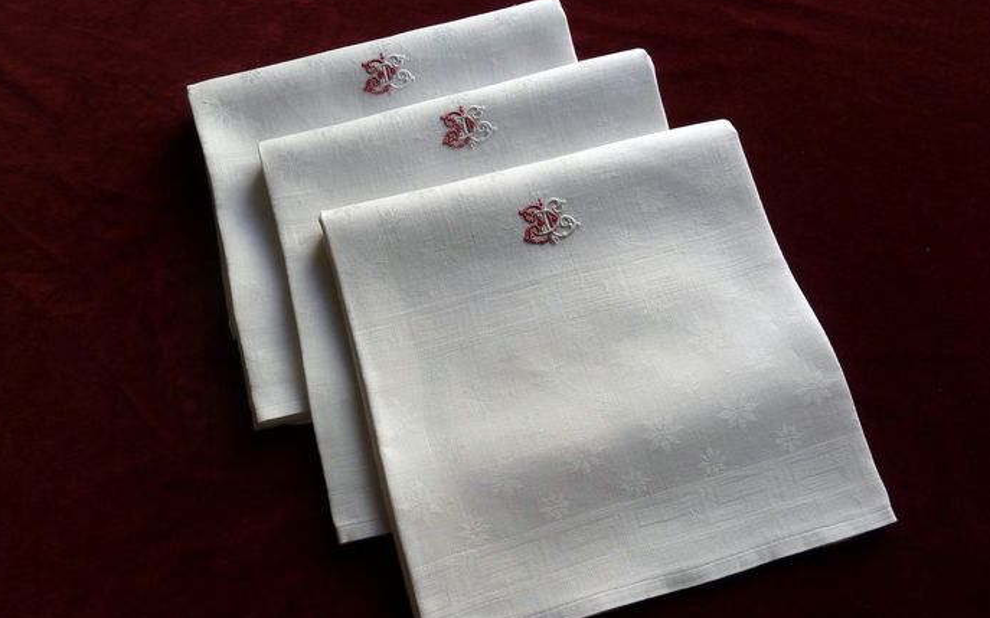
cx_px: 490
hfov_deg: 68.4
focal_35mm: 27
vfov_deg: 46.0
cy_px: 322
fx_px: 728
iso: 200
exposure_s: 1/125
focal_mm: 4.1
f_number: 4
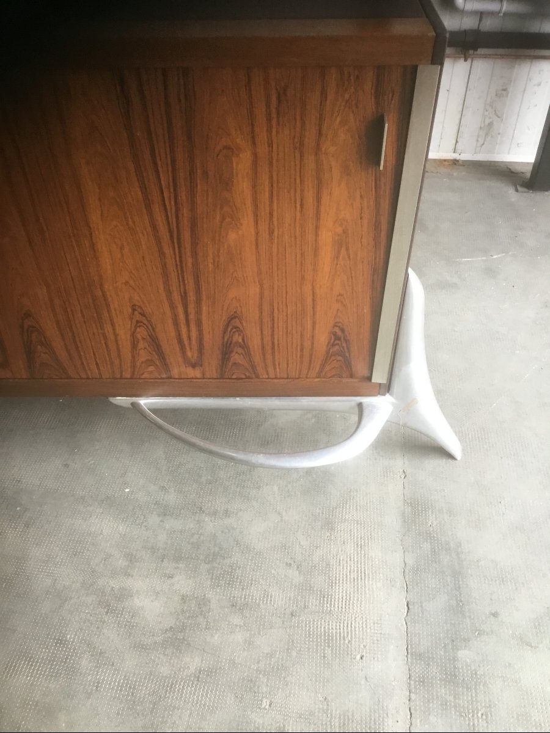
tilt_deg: -42.4
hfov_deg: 45.4
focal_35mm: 31
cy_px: 366
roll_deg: +0.0
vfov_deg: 58.4
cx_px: 275
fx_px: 657
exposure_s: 1/33
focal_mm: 3.3
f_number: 2.4
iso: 50
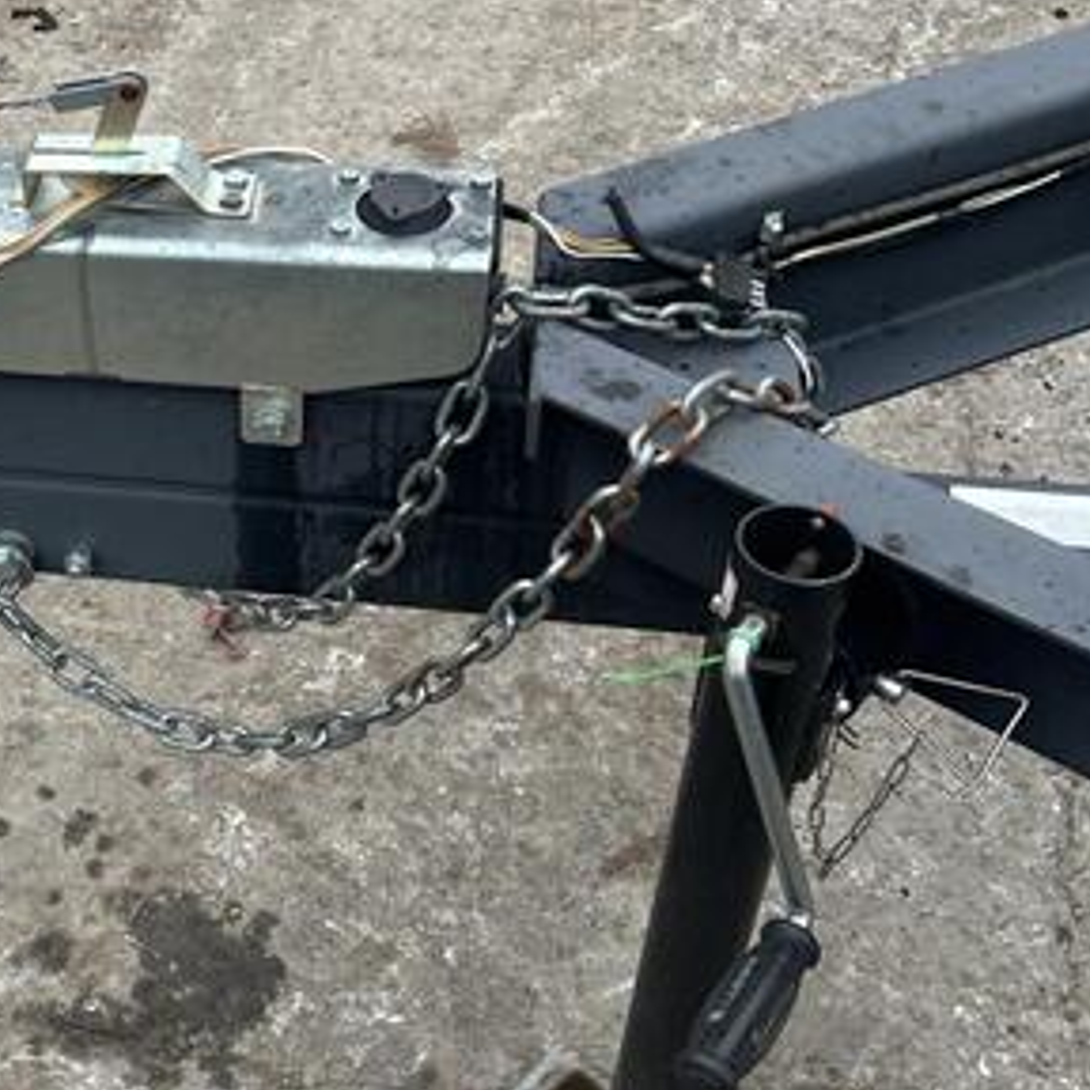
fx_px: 1817
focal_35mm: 51
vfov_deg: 33.4
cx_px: 34
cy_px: 503
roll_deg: +2.2
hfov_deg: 31.2
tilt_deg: -41.1
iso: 50
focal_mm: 5.7
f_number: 1.5
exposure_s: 1/833
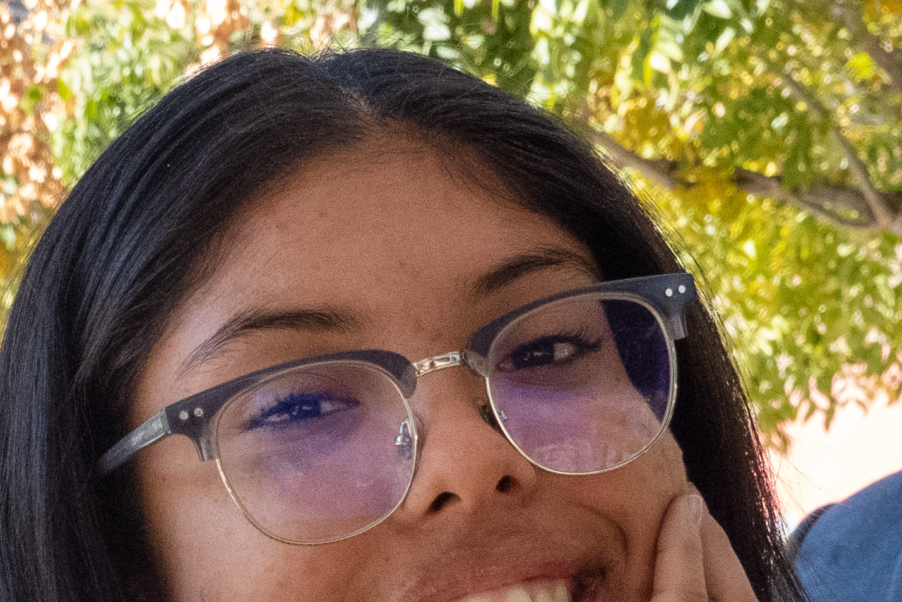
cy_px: 702
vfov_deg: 8.7
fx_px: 3934
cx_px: 72
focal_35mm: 157
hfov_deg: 13.0
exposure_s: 1/640
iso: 800
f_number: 5
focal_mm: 15.28
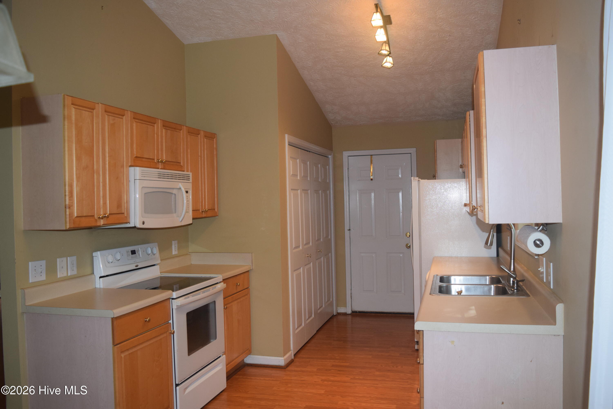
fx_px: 511
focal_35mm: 30
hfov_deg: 61.9
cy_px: 204
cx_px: 306
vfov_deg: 43.6
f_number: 4.5
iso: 800
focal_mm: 20
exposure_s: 1/80
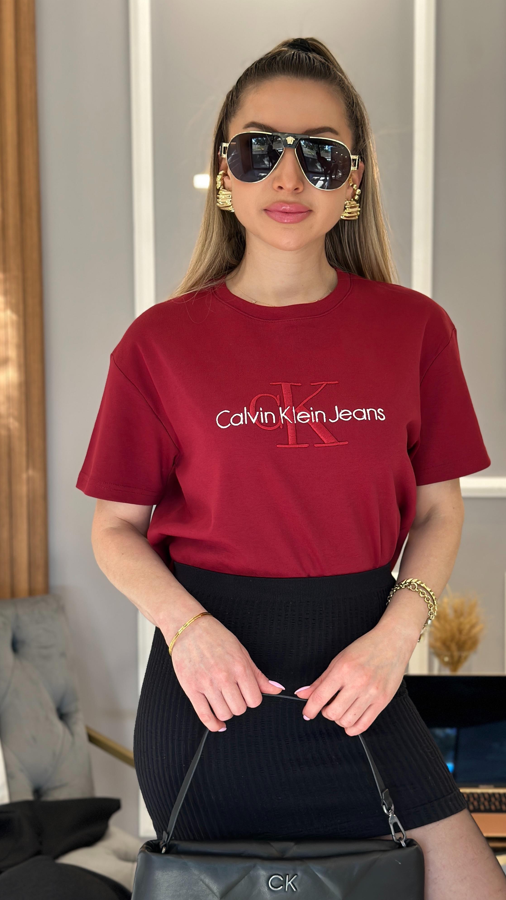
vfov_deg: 39.2
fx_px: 1264
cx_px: 306
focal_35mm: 53
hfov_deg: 22.6
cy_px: 452
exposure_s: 1/134
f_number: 1.78
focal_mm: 6.86
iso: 125
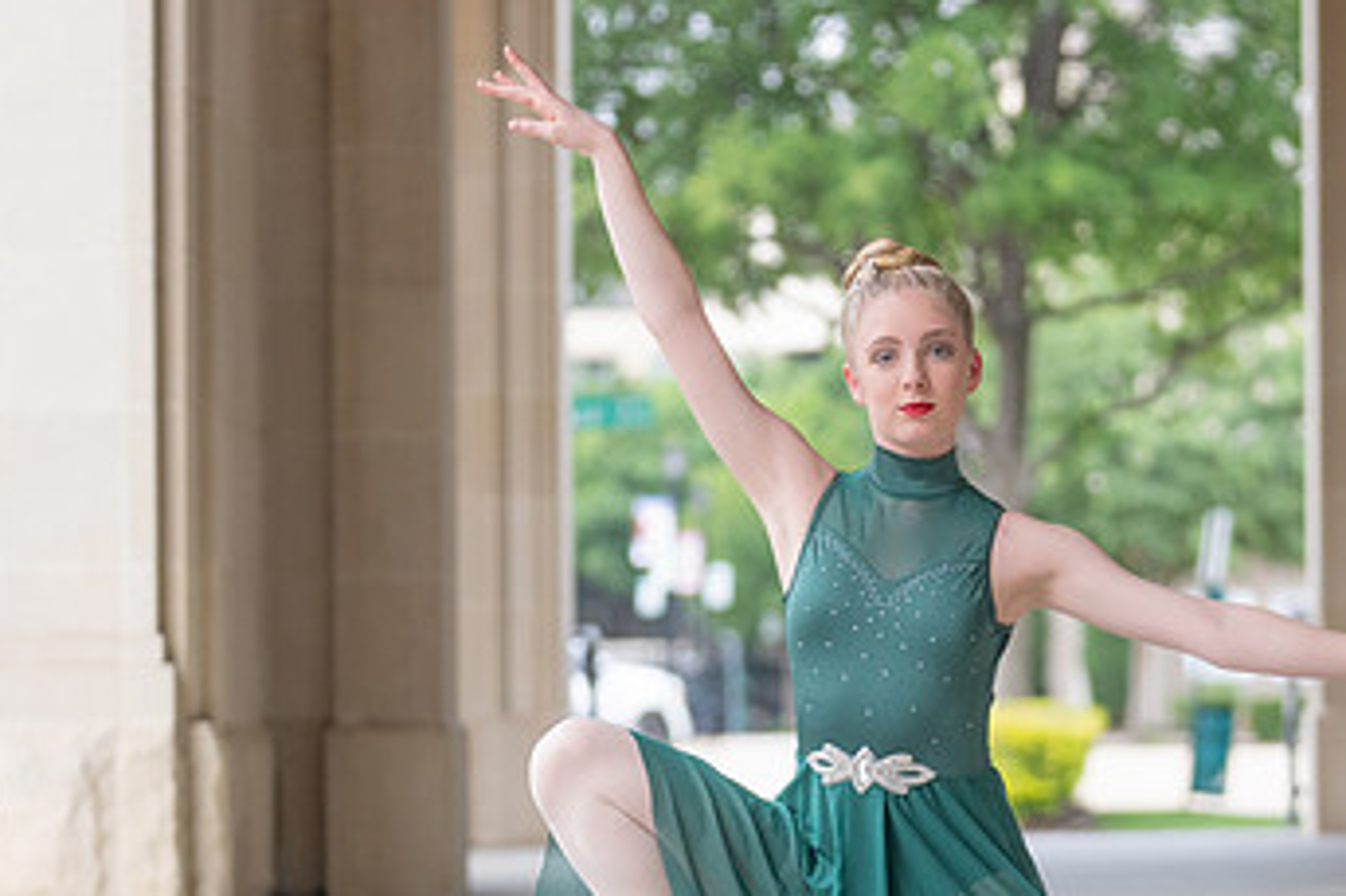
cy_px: 655
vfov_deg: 9.0
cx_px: 869
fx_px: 5680
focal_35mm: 152
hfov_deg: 13.5
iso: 400
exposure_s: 1/320
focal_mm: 89
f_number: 2.8
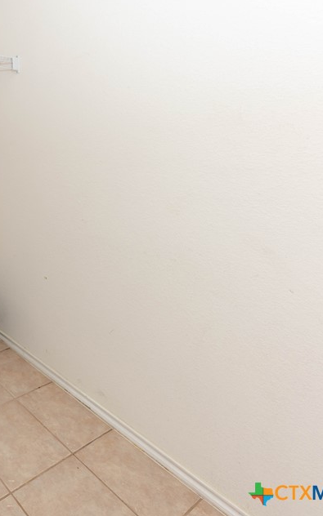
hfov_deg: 39.0
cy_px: 227
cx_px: -76
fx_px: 296
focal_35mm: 21
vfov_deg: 81.9
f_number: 4
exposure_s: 1/160
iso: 320
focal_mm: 12
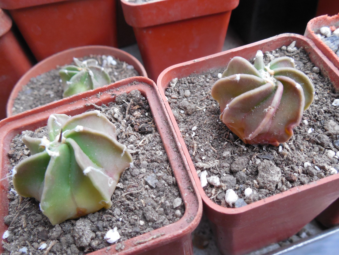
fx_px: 304
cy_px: 128
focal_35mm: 31
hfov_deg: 58.4
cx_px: 170
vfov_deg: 45.4
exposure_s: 1/20
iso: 400
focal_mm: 5.6
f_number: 3.6
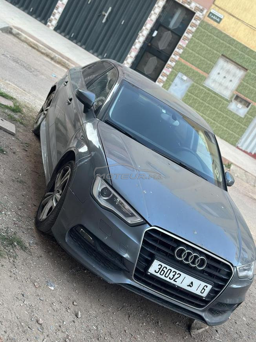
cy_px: 171
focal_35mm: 48
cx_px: 128
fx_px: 473
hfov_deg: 30.3
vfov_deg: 39.7
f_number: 1.78
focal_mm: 6.86
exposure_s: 1/74
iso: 125
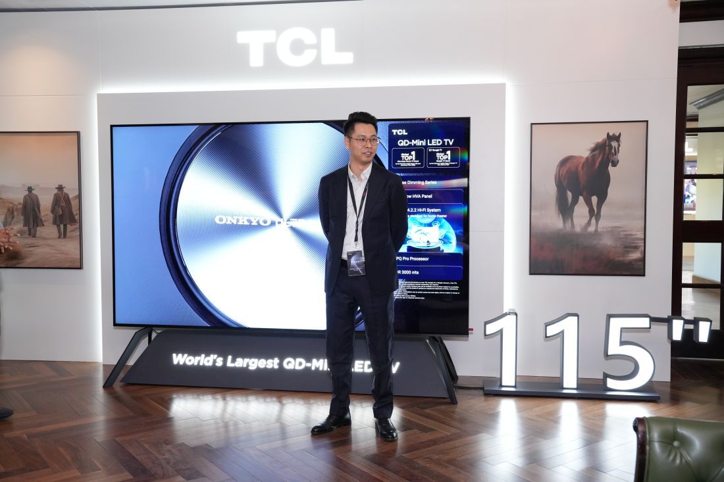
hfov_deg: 54.4
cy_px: 241
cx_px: 362
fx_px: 704
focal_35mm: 35
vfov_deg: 37.8
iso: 3200
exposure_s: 1/200
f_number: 4.5
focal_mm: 35
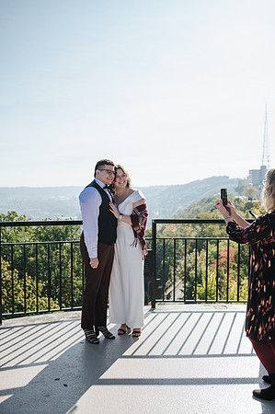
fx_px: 402
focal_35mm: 35
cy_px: 207
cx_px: 138
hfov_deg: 37.8
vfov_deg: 54.5
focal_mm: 35
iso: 100
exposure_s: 1/1000
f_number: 3.2
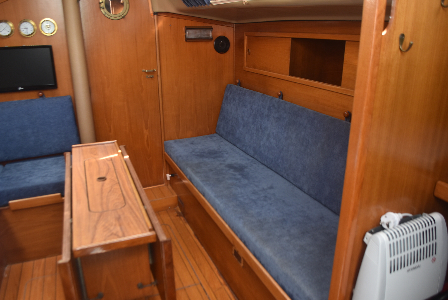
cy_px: 150
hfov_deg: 67.3
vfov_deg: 48.0
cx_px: 224
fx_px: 336
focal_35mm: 27
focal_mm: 18
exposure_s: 1/80
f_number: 4.5
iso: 400
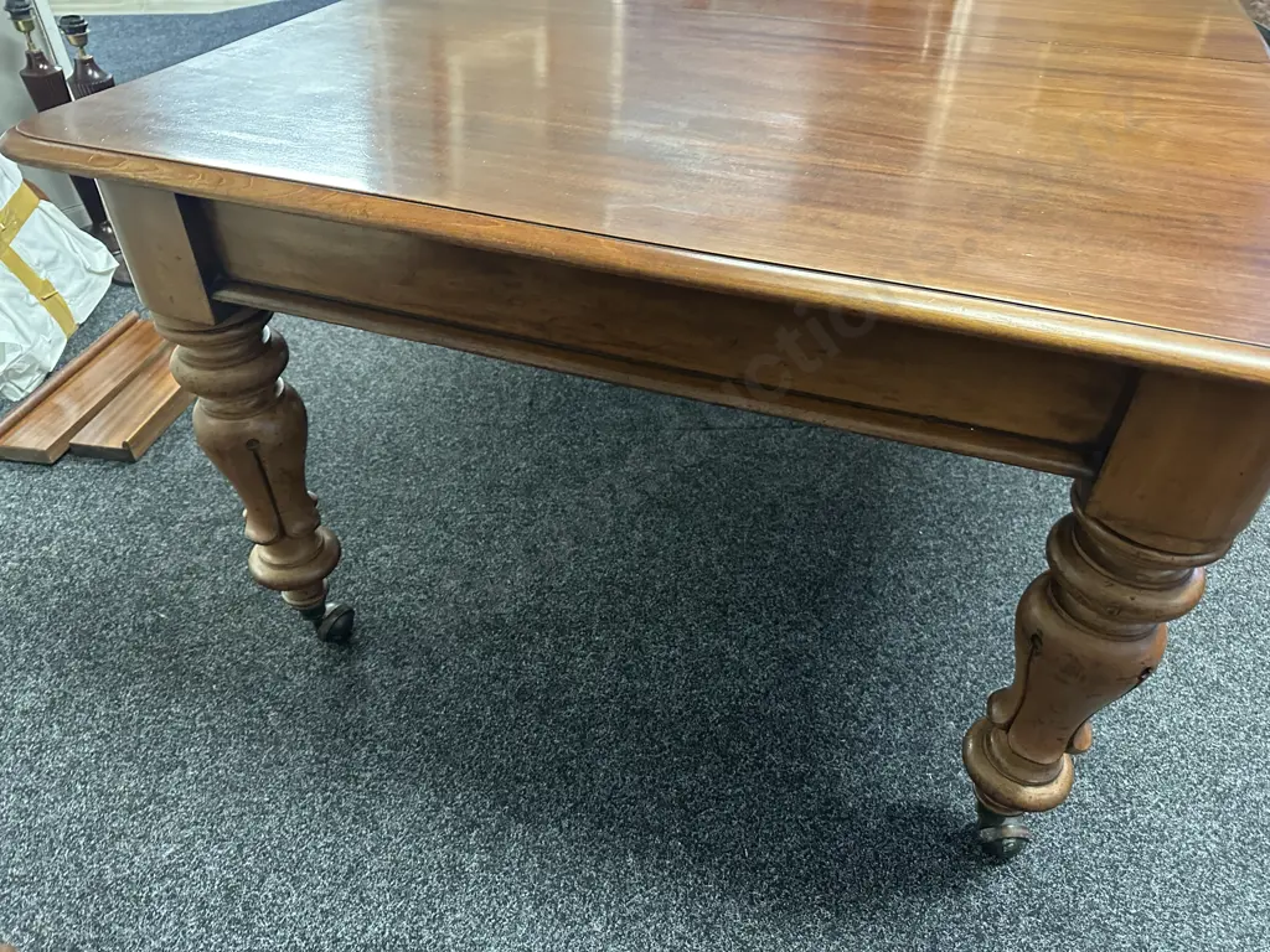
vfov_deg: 56.8
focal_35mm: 24
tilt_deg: -39.2
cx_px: 635
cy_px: 476
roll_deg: -1.4
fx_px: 881
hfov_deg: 71.6
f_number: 1.78
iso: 640
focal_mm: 6.86
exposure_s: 1/50
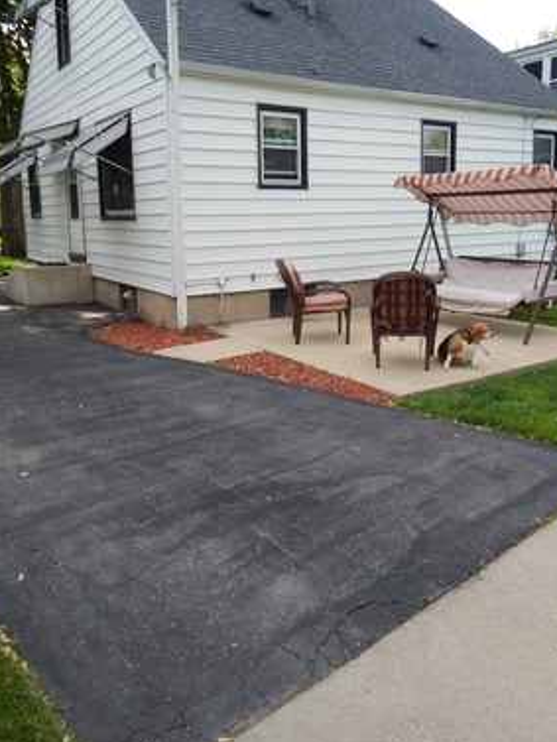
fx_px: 600
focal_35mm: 28
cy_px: 313
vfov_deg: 63.1
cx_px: 274
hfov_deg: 49.8
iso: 125
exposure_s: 1/500
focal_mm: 4
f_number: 3
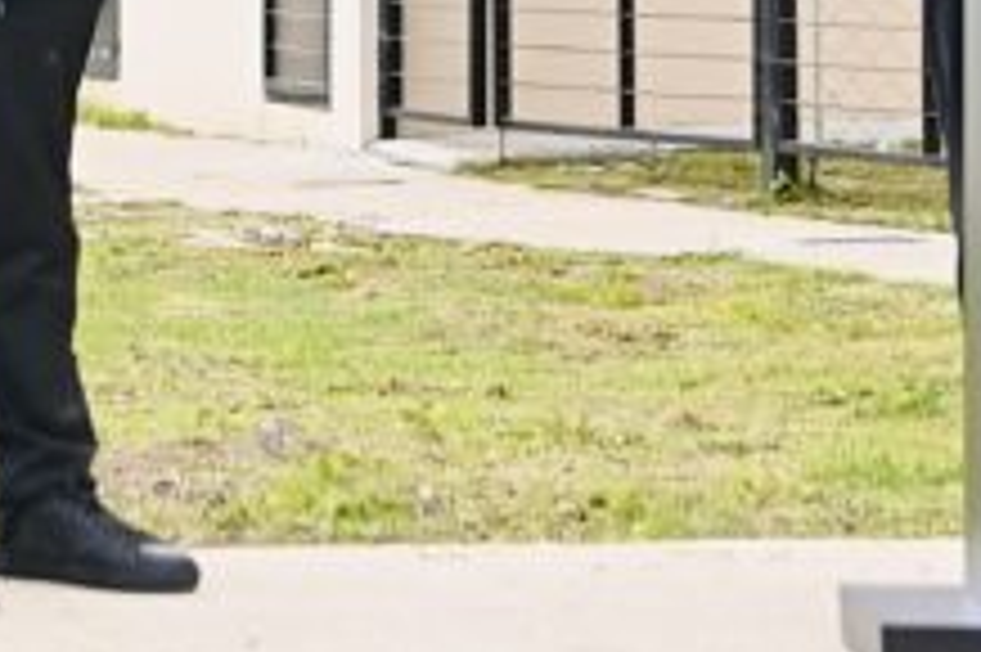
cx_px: 230
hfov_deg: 10.9
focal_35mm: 188
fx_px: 5119
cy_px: -663
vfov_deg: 7.0
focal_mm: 40
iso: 1250
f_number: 3.5
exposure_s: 1/4000
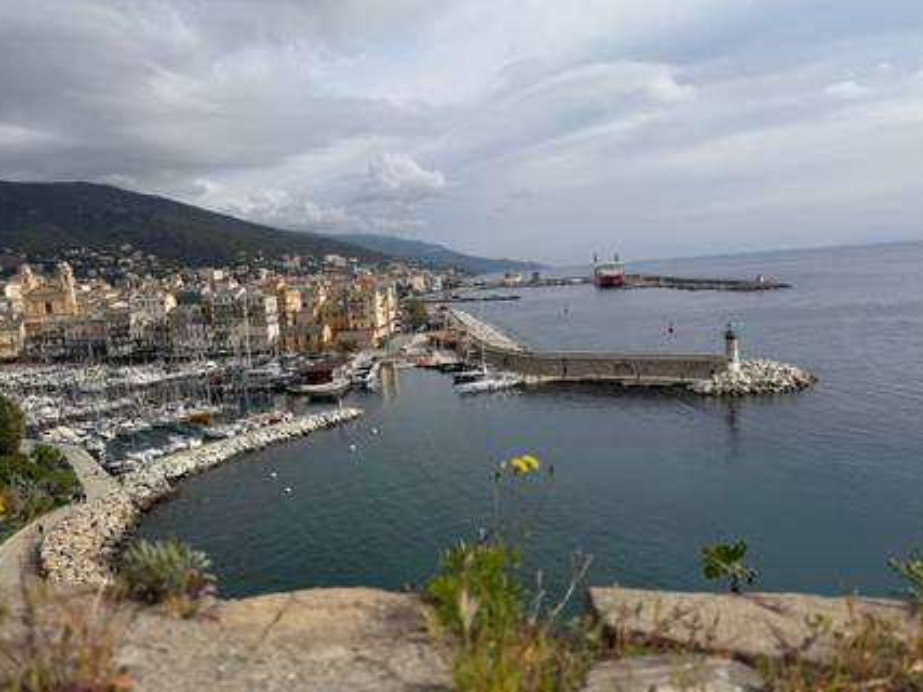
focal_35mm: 27
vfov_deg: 51.3
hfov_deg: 65.2
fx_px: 720
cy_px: 335
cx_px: 417
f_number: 1.78
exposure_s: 1/6711
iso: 80
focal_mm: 6.76
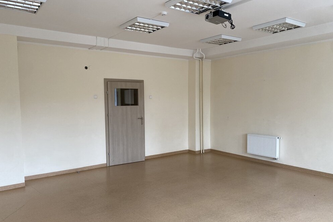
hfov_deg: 65.5
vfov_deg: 46.3
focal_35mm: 28
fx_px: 259
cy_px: 124
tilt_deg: -5.3
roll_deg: +0.6
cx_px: 166
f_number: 1.8
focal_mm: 4.25
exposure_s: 1/121
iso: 125
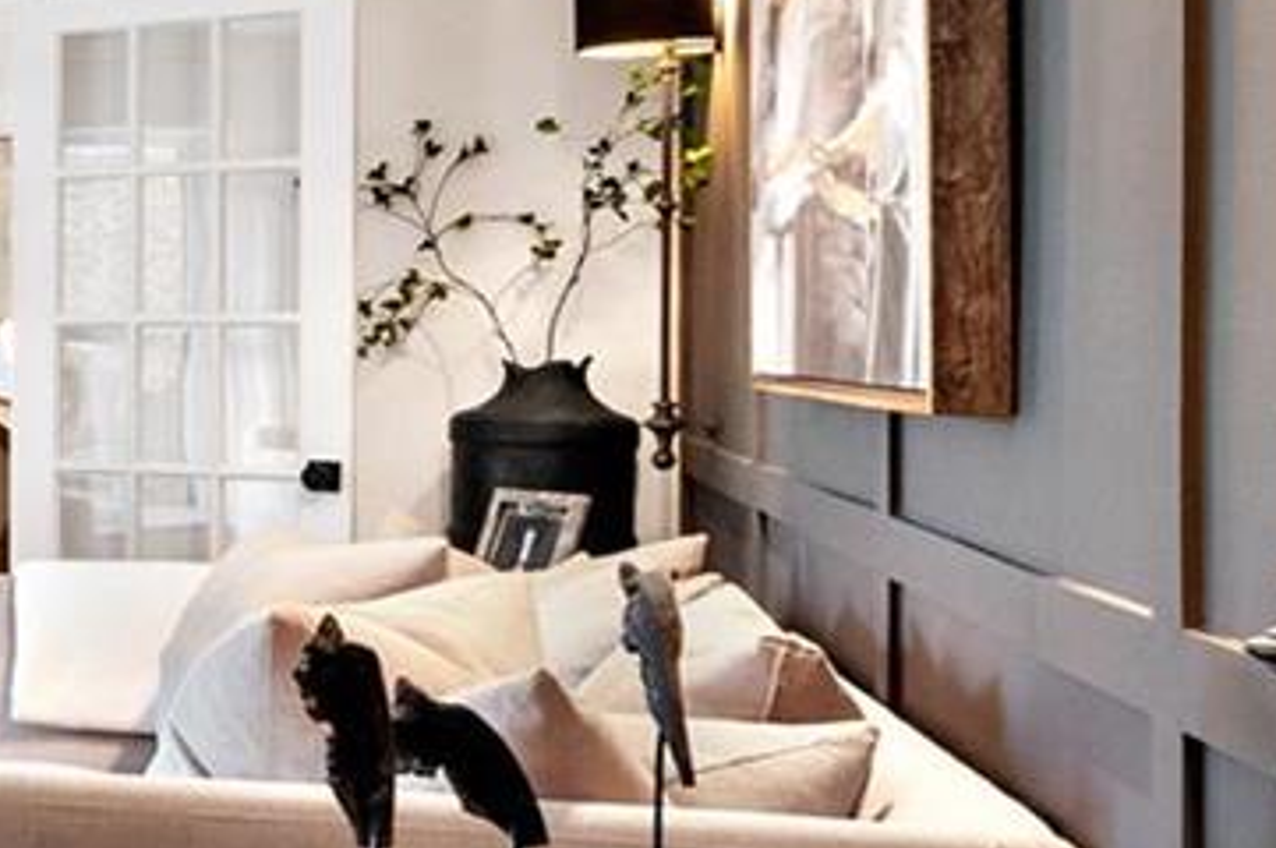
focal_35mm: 71
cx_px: -944
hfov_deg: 20.9
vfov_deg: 19.2
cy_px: 420
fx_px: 2514
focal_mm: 8
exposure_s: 1/1.67
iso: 400
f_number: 8
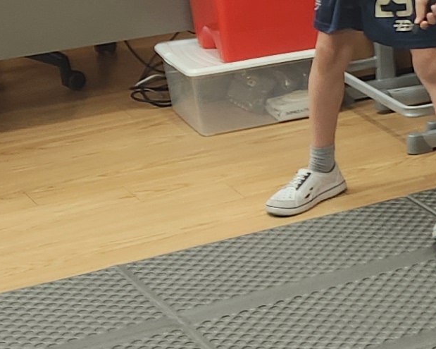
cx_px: 871
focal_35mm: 145
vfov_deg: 10.5
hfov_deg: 11.9
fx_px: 1871
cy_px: -48
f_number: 1.8
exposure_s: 1/120
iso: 100
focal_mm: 5.4
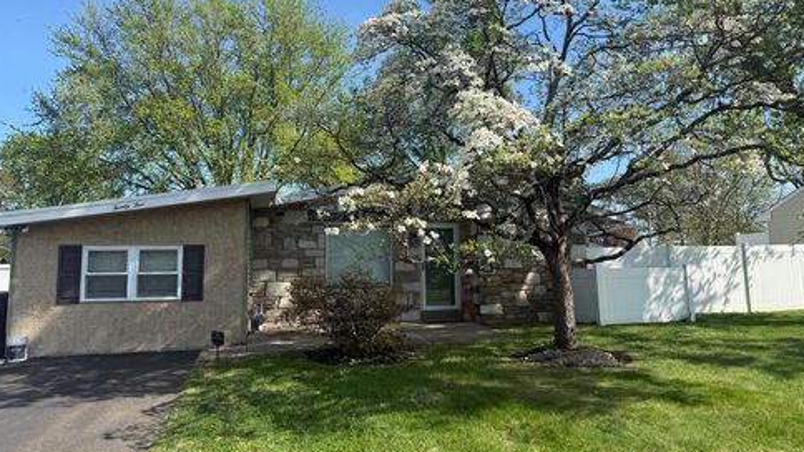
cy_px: 202
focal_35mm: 27
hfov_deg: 69.9
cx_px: 405
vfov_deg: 42.8
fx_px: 575
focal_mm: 6.76
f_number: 1.78
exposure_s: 1/2525
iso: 80
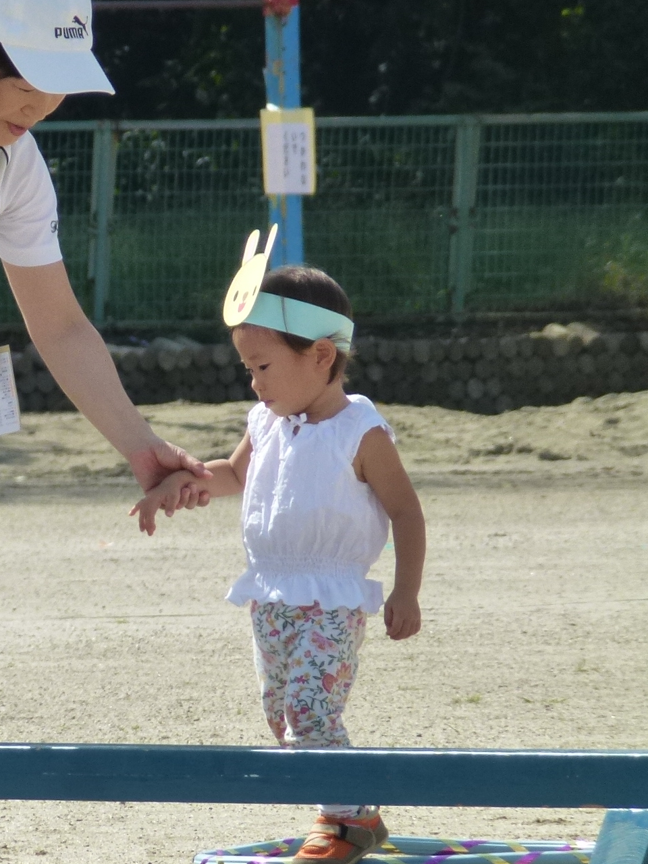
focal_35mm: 768
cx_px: -167
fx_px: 19169
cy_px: 470
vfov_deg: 2.6
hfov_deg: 1.9
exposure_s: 1/500
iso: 160
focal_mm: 68.8
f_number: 5.9
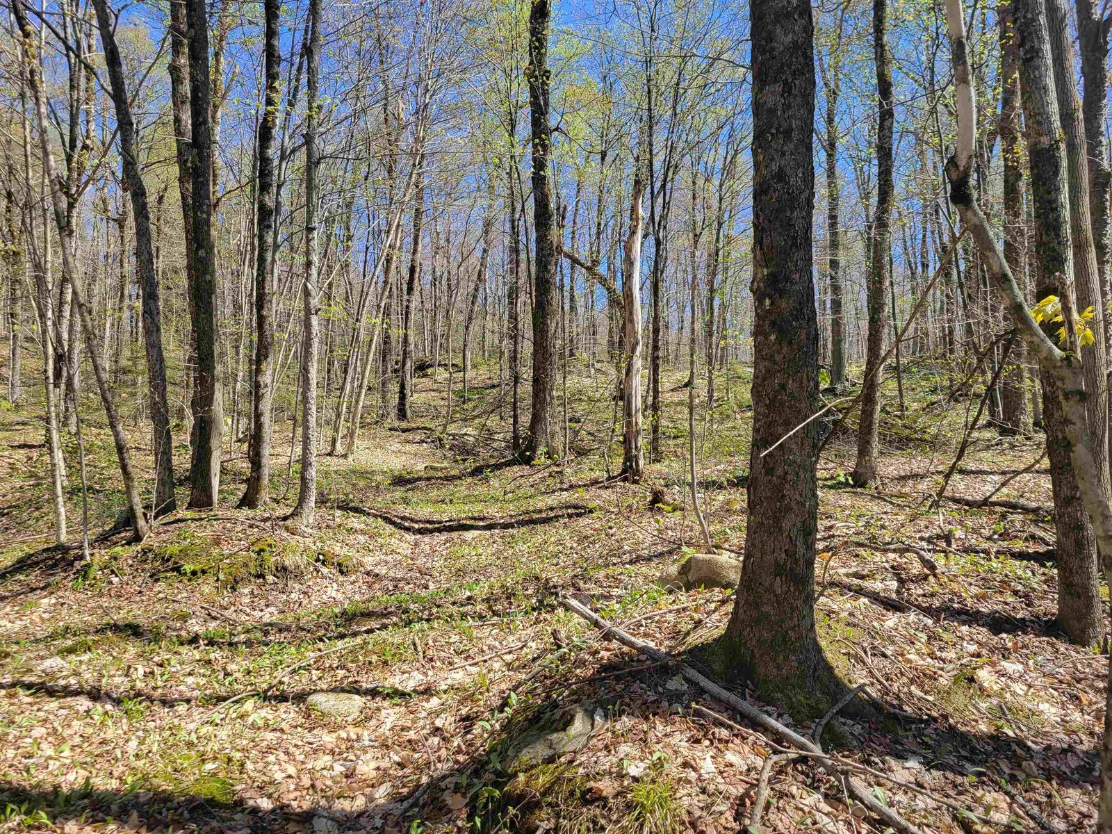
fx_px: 835
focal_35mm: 26
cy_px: 417
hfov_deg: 67.3
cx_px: 556
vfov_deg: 53.1
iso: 40
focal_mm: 5.4
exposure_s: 1/852
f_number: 1.8
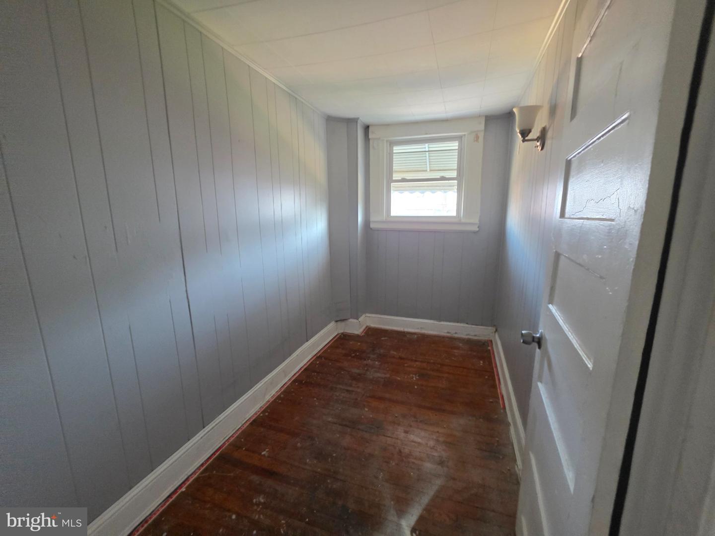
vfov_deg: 89.9
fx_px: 269
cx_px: 358
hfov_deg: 106.2
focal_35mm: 13
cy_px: 268
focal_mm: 2.2
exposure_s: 1/60
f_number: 1.9
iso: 500
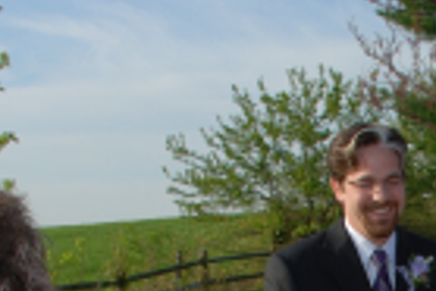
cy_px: 404
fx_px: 1140
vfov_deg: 13.9
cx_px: 496
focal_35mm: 94
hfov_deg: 20.5
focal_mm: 18
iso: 100
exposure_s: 1/200
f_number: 7.1
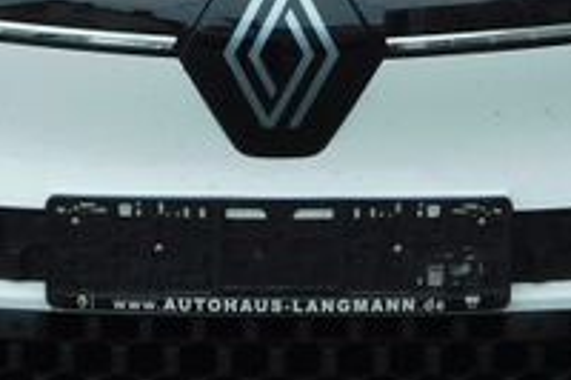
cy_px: 69
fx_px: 2964
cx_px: 317
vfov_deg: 7.3
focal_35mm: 187
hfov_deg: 11.0
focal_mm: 8
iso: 125
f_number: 3.7
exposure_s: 1/500
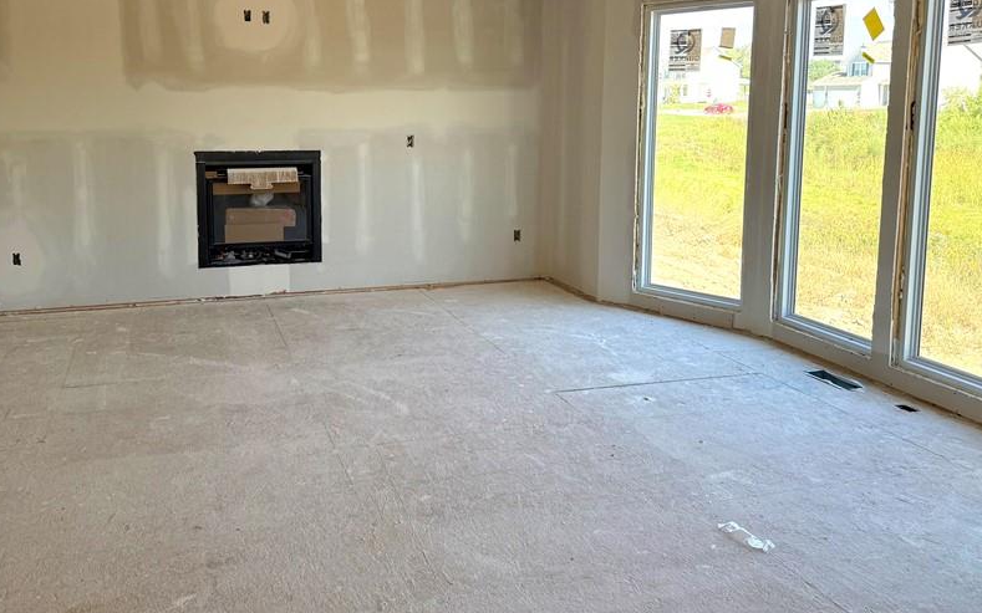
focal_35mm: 33
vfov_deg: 38.0
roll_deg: +0.1
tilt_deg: -7.8
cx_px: 424
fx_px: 883
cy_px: 215
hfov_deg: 57.9
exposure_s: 1/602
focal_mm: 6.76
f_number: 1.78
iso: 100
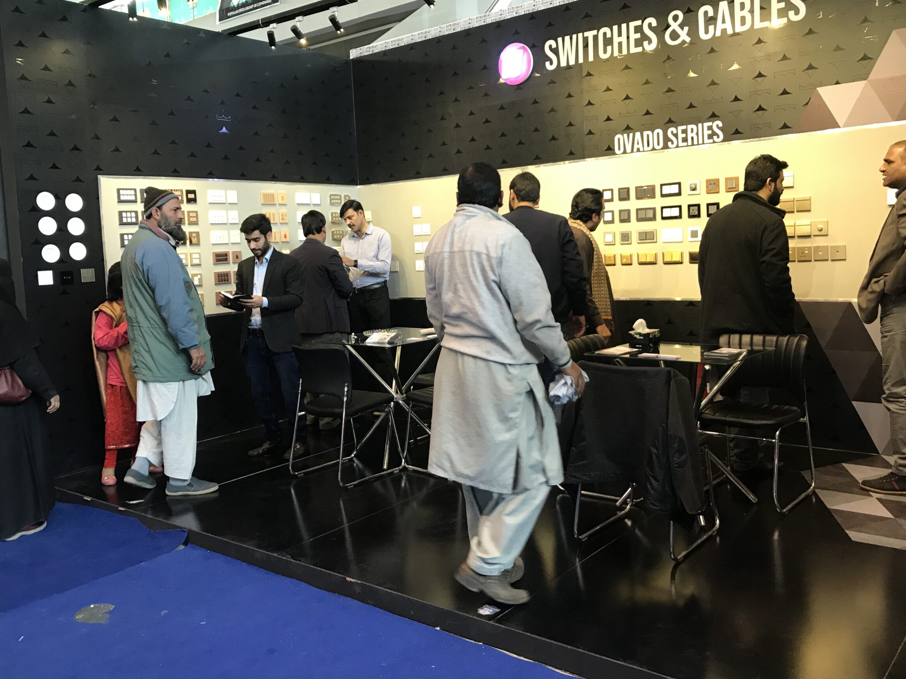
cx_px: 450
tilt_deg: -4.1
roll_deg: +2.8
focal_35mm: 31
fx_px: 811
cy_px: 318
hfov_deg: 58.4
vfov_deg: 45.4
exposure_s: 1/17
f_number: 1.8
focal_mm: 3.99
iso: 50
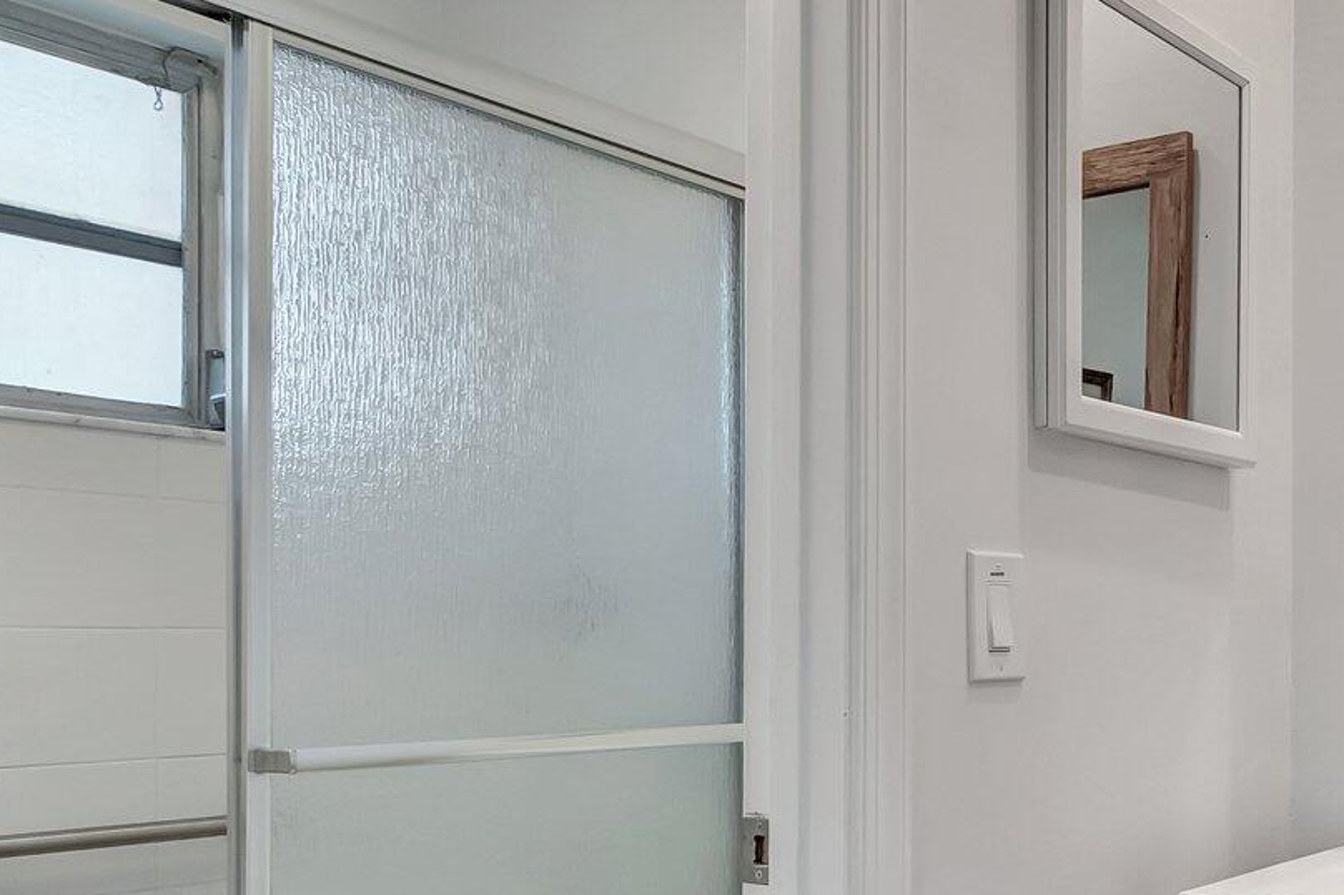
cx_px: 1377
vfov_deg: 34.5
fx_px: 1418
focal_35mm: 38
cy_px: 642
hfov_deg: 42.8
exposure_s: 1/13
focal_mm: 10
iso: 1000
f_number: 8
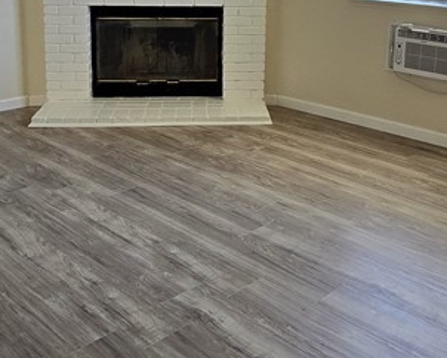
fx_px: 569
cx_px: 237
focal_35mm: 43
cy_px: 52
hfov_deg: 42.9
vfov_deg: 33.5
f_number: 2.2
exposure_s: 1/60
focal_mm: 2.2
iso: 64
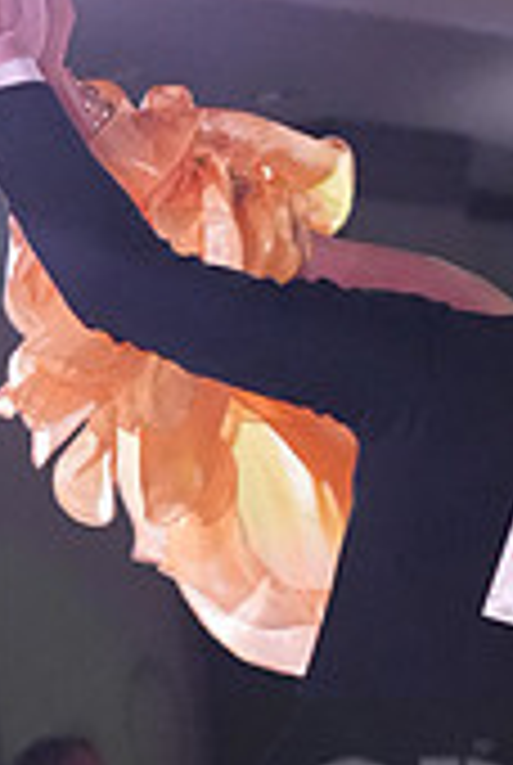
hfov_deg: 3.1
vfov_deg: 4.7
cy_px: 850
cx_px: 848
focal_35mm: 439
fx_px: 9345
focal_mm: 86
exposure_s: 1/400
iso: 8000
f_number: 5.6
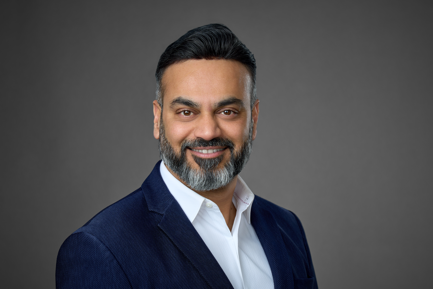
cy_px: 144
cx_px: 216
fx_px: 1551
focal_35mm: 129
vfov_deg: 10.6
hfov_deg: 15.9
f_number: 7.1
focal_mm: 129
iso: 160
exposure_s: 1/160
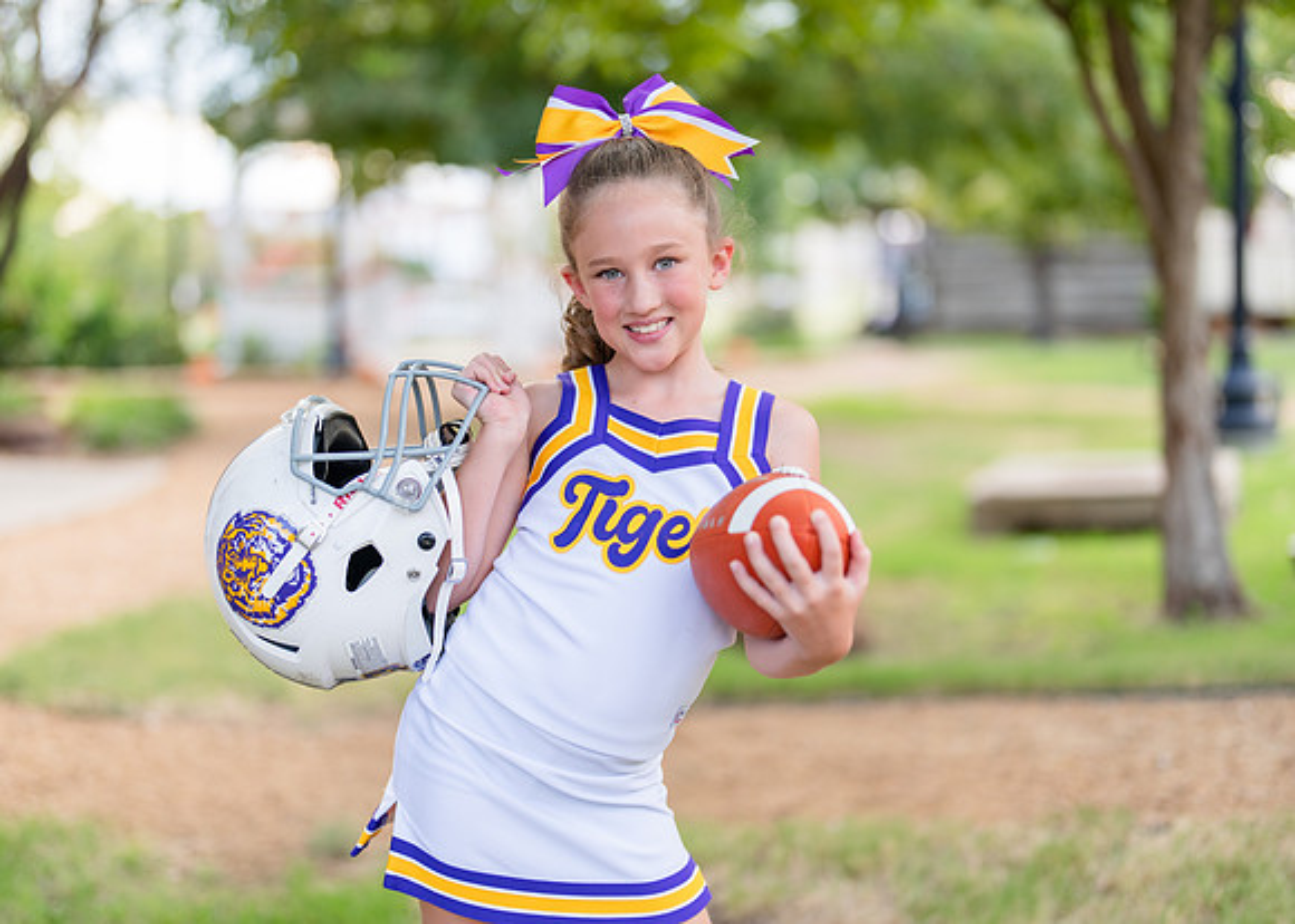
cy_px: 462
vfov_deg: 25.8
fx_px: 2019
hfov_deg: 35.6
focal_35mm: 55
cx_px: 648
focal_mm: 50
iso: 100
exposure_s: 1/400
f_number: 1.2
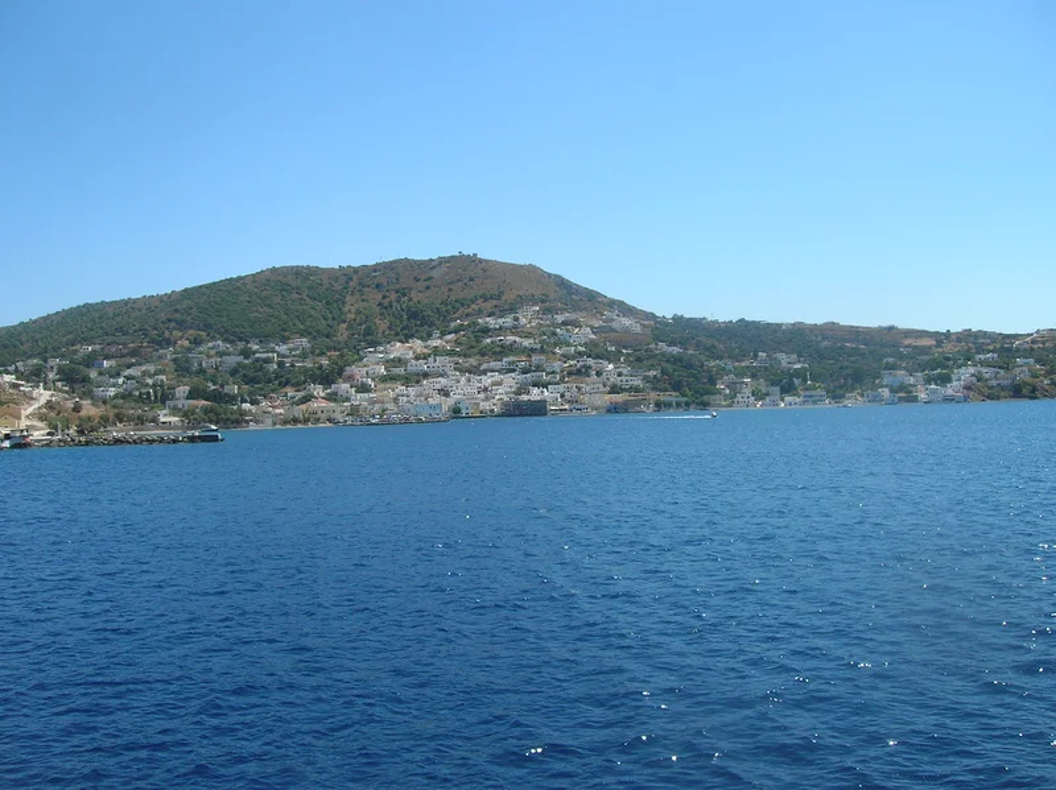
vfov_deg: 41.8
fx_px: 1037
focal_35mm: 34
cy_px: 395
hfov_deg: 54.0
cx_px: 528
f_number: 4.9
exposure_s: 1/590
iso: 71
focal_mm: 5.7
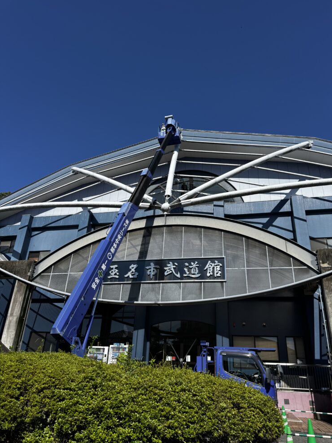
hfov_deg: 54.9
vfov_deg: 69.4
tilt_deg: +24.7
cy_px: 222
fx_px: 320
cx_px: 172
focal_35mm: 25
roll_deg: -3.9
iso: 80
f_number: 1.78
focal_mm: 6.76
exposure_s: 1/4049
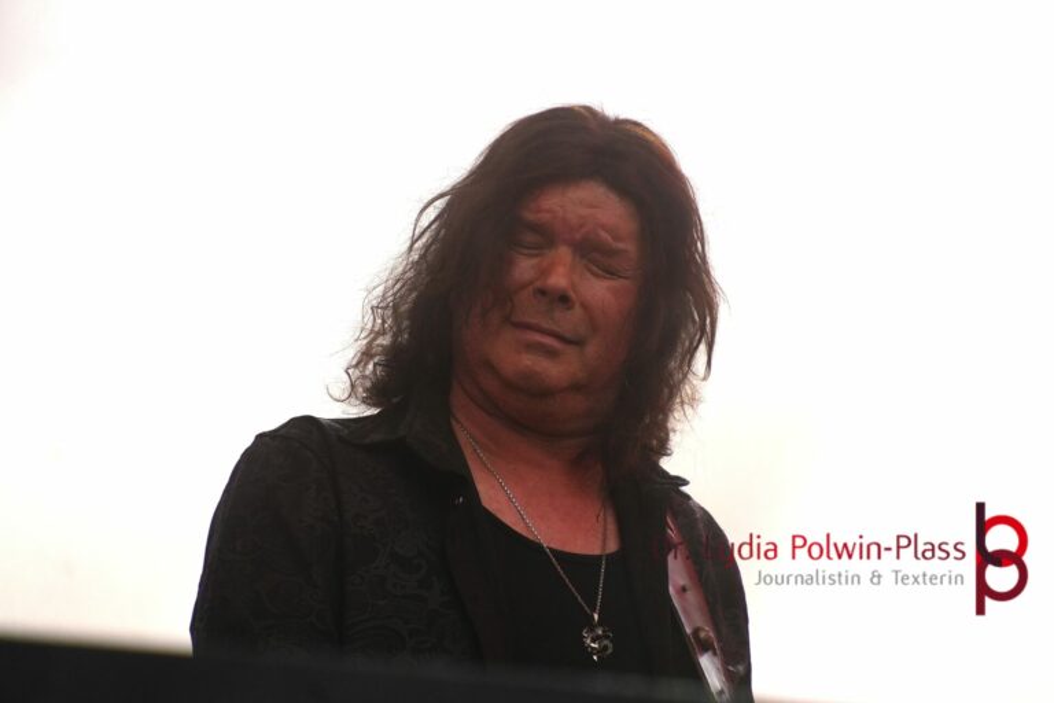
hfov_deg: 4.6
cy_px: 352
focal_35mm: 450
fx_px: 13174
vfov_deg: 3.1
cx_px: 527
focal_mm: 300
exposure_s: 1/500
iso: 1000
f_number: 6.3
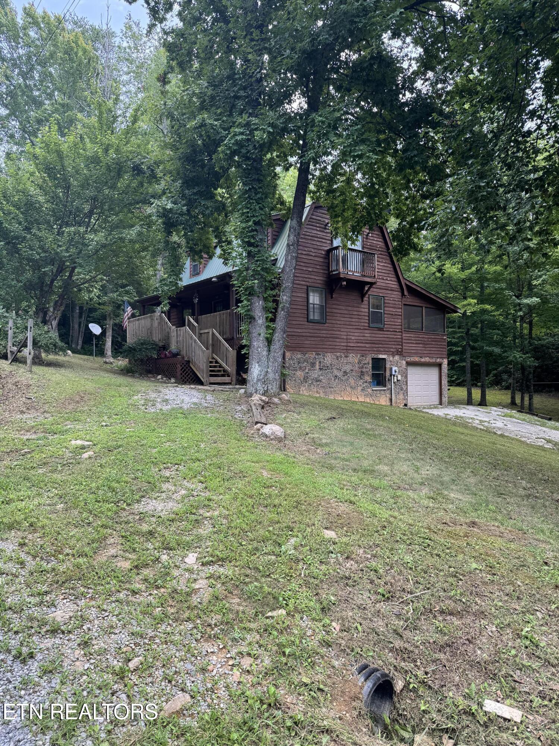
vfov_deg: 71.6
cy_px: 373
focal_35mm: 24
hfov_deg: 56.8
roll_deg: -0.3
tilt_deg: +1.7
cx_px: 280
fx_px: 517
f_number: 1.78
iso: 80
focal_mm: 6.76
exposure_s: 1/343
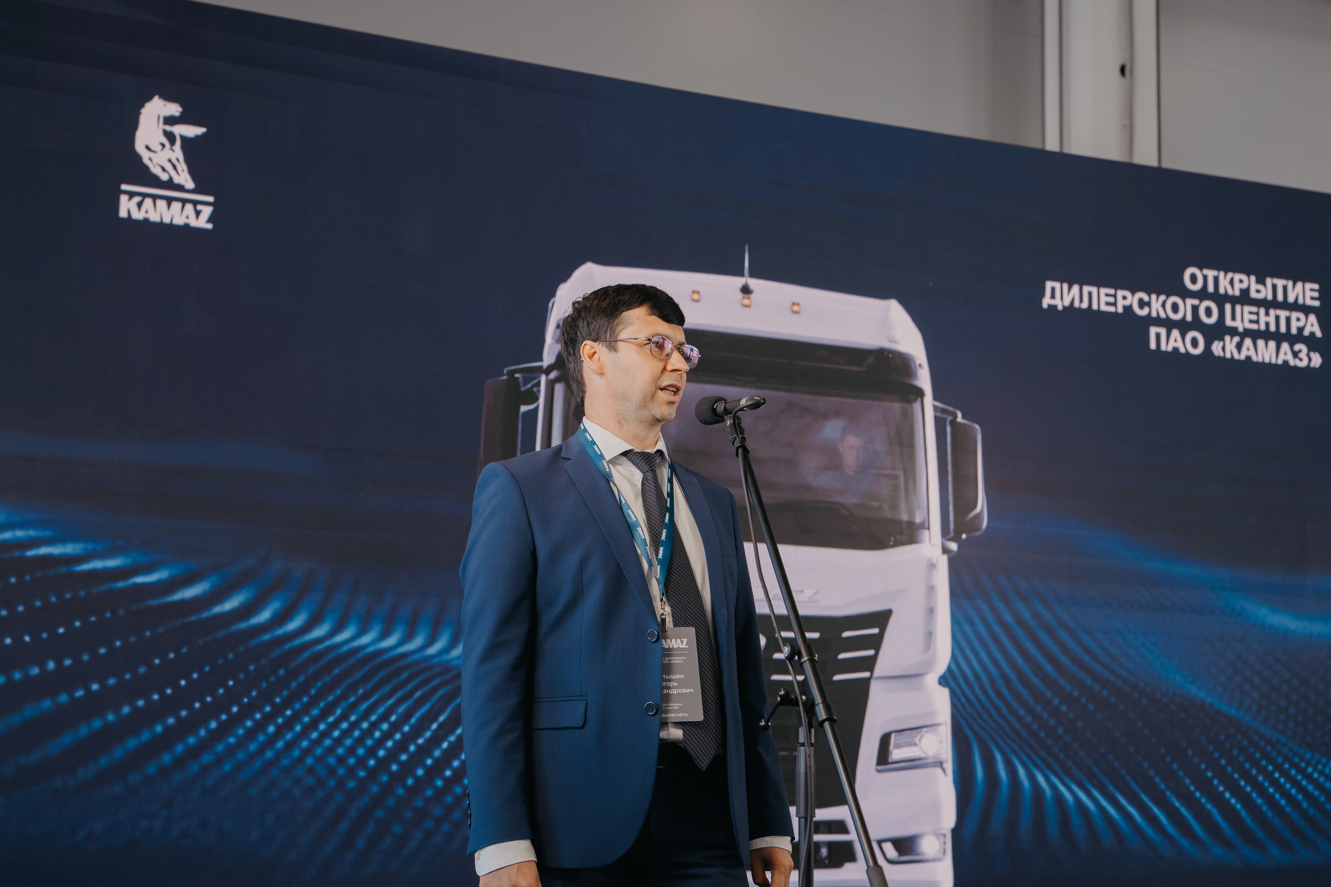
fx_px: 1701
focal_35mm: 46
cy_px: 444
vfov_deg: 29.2
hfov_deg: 42.7
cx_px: 666
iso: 500
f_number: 4.5
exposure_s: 1/125
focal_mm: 46
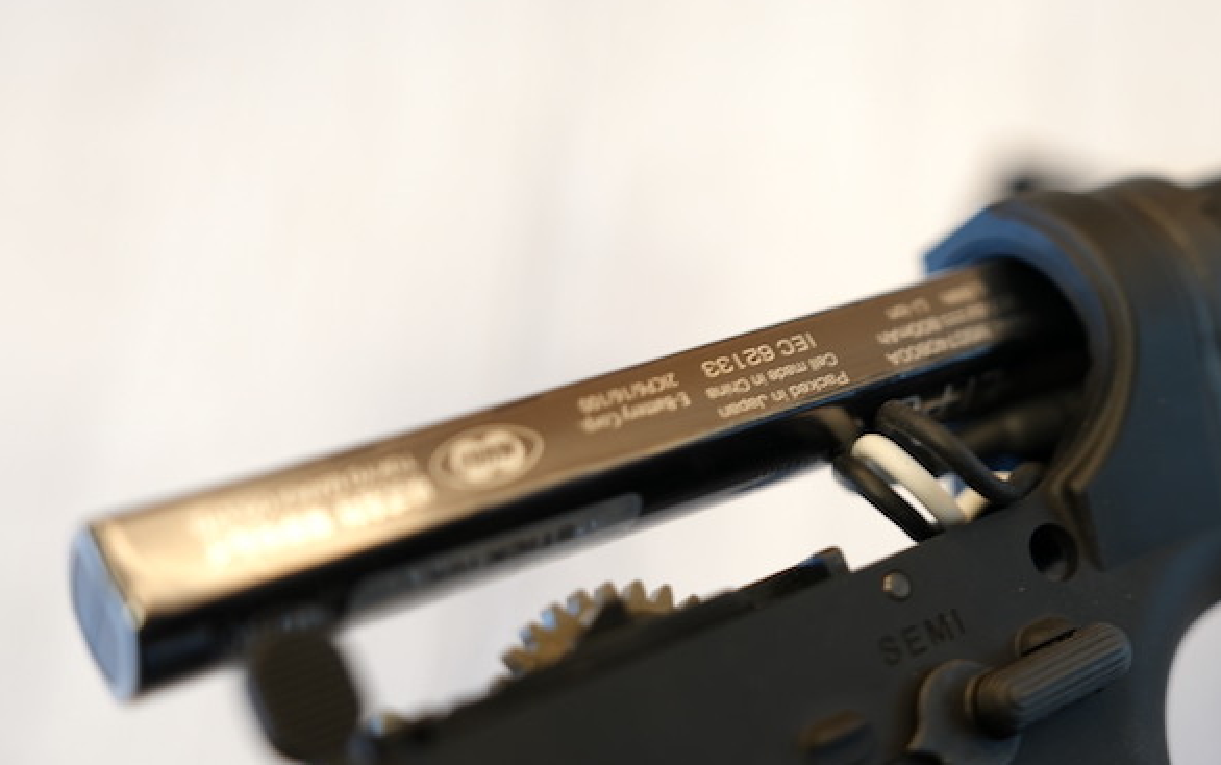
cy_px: 434
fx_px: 2031
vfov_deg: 21.3
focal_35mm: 61
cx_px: 744
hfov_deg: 33.3
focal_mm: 45
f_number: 2.8
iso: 200
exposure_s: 1/5
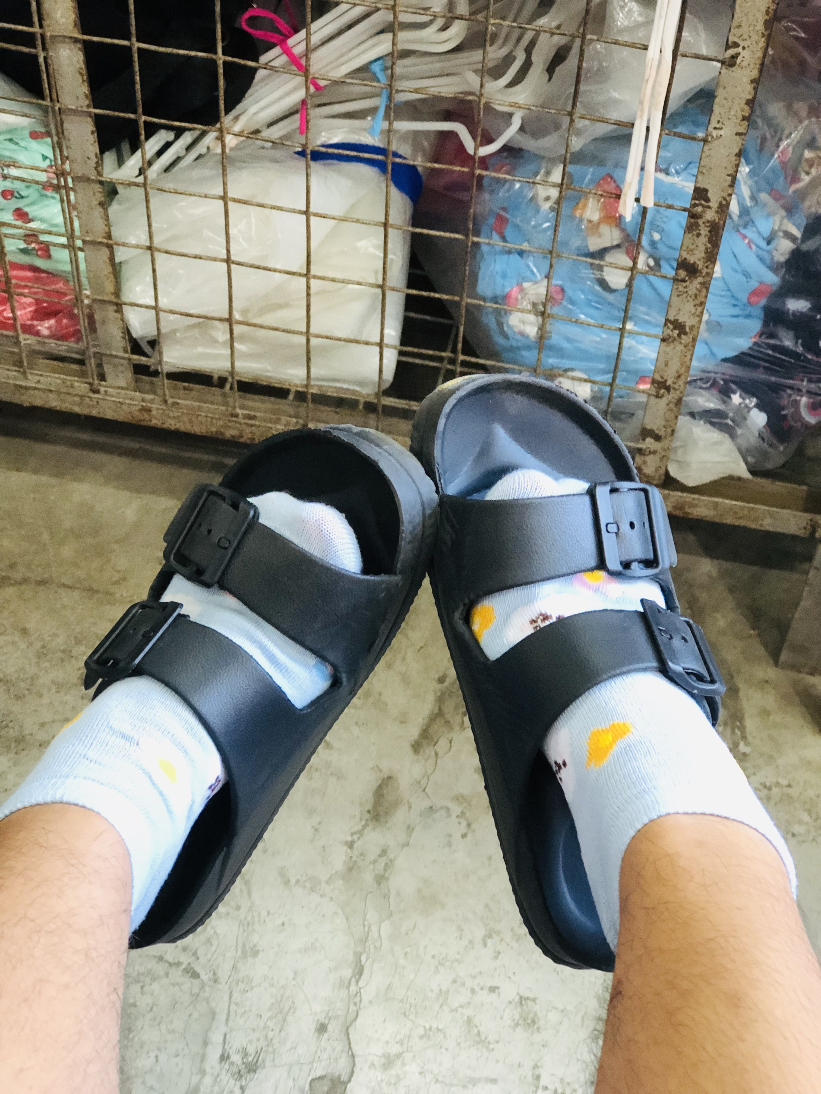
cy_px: 547
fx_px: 1803
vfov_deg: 33.8
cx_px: 410
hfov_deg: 25.7
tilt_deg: -50.9
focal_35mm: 57
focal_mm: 6.6
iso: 640
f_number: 2.8
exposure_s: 1/60
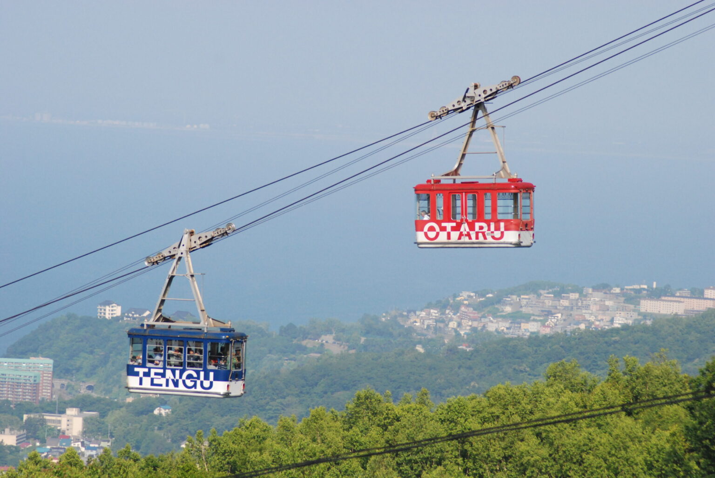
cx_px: 358
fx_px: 5070
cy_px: 239
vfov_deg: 5.4
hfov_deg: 8.1
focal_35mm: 255
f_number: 7.1
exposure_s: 1/3200
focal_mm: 170
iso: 800
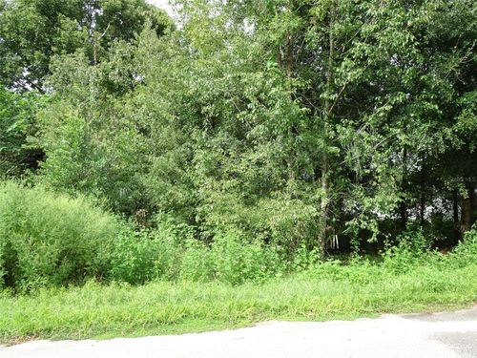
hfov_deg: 60.0
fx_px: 413
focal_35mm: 30
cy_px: 179
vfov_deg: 46.8
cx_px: 238
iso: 80
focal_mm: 5.09
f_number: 4
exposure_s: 1/160
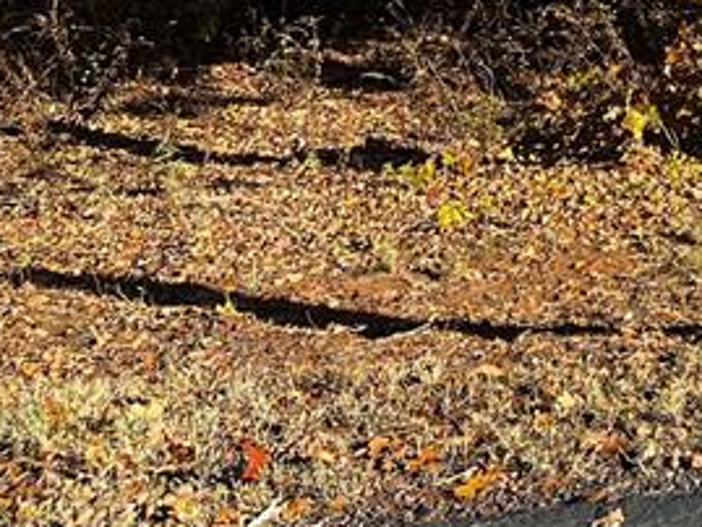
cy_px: -313
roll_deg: -2.2
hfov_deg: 16.6
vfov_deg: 13.8
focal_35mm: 99
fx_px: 2009
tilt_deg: -6.1
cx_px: 1263
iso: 50
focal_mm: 5.7
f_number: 1.5
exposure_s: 1/1295
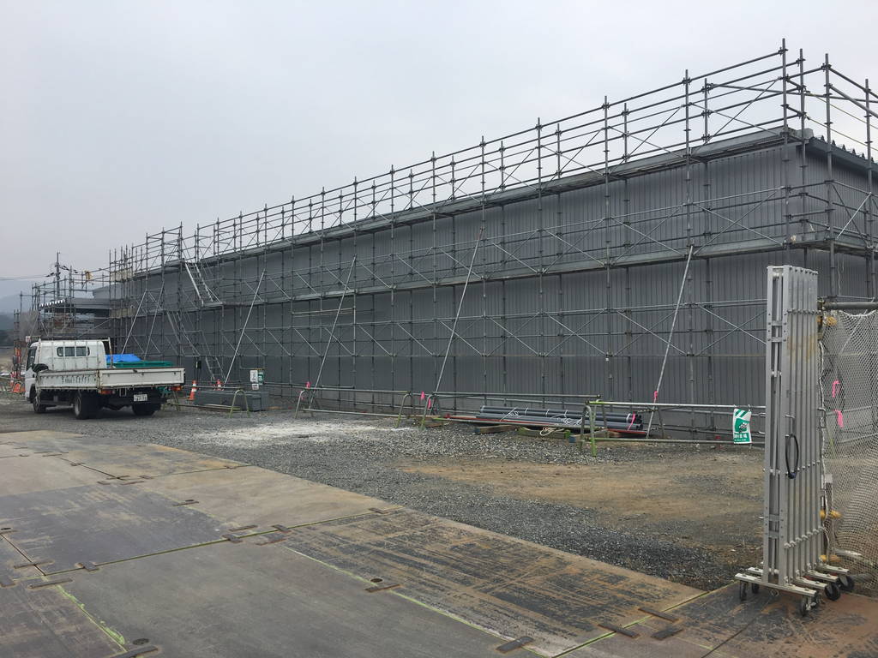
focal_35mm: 29
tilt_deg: +0.8
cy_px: 329
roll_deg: +0.3
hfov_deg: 61.7
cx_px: 439
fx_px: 736
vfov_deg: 48.2
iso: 25
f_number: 2.2
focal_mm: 4.15
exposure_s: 1/712
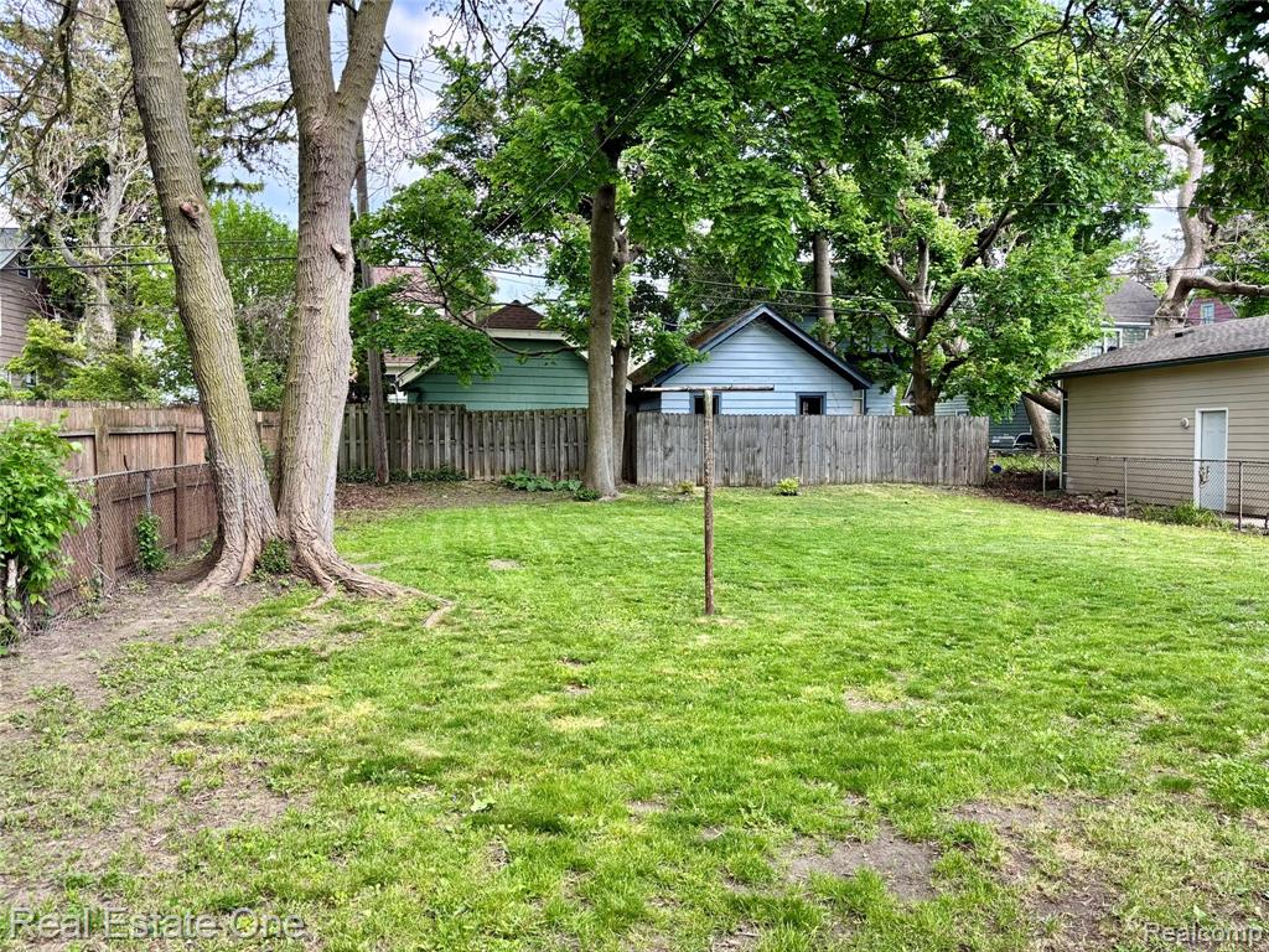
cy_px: 476
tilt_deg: -2.5
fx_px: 953
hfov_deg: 67.3
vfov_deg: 53.1
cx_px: 634
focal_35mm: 26
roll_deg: +0.1
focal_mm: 5.96
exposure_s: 1/460
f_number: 1.6
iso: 50
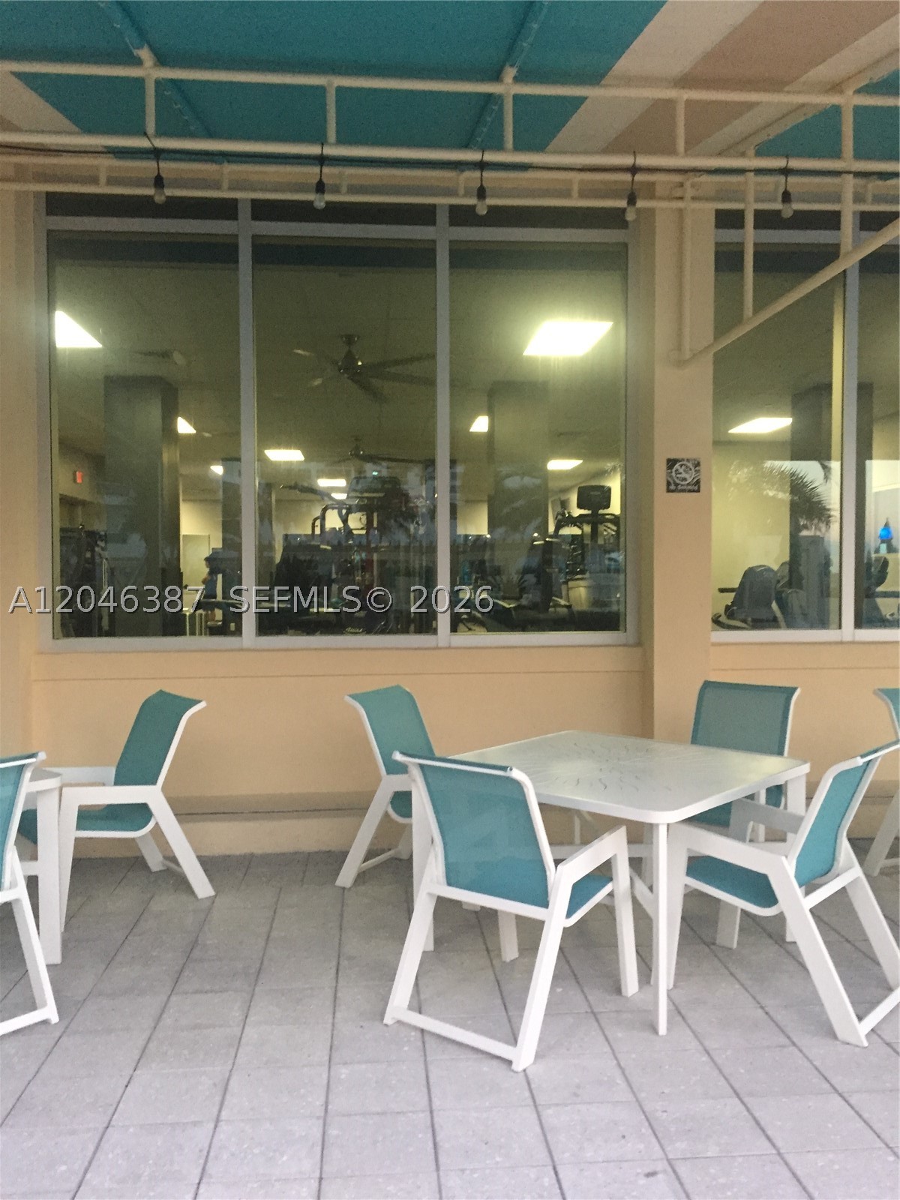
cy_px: 600
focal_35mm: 29
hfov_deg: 48.2
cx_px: 450
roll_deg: +1.0
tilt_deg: -2.6
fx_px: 1005
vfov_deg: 61.7
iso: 250
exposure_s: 1/24
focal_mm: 4.15
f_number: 2.2
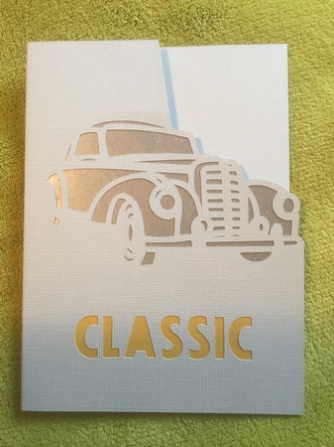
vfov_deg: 58.4
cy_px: 224
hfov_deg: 45.4
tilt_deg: -80.9
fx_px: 399
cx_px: 167
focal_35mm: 31
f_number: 2.4
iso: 125
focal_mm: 3.3
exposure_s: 1/33
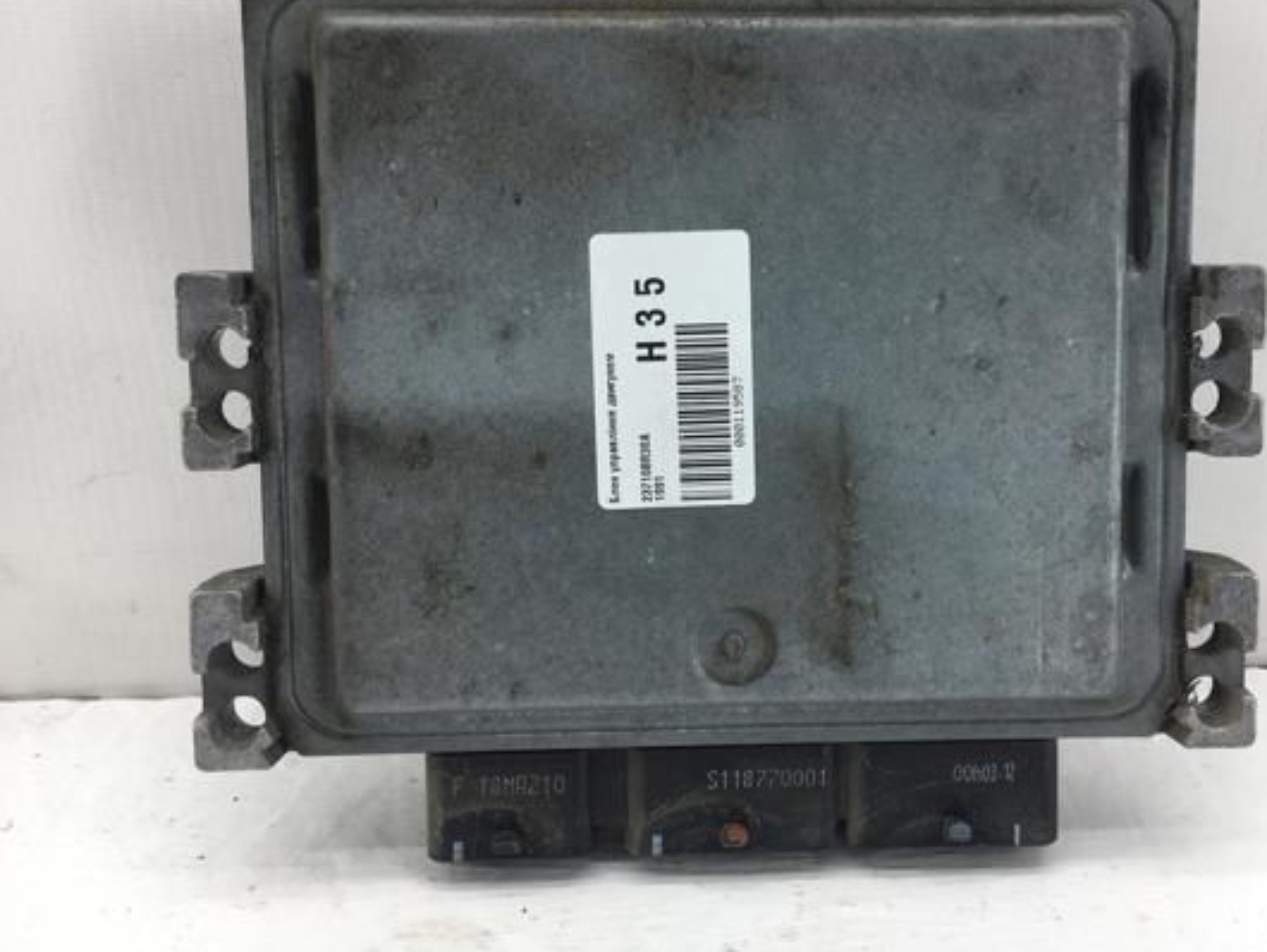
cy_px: 387
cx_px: 743
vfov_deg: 40.6
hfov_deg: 52.3
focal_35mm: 35
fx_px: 1282
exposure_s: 1/101
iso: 25
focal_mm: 4.15
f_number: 2.2
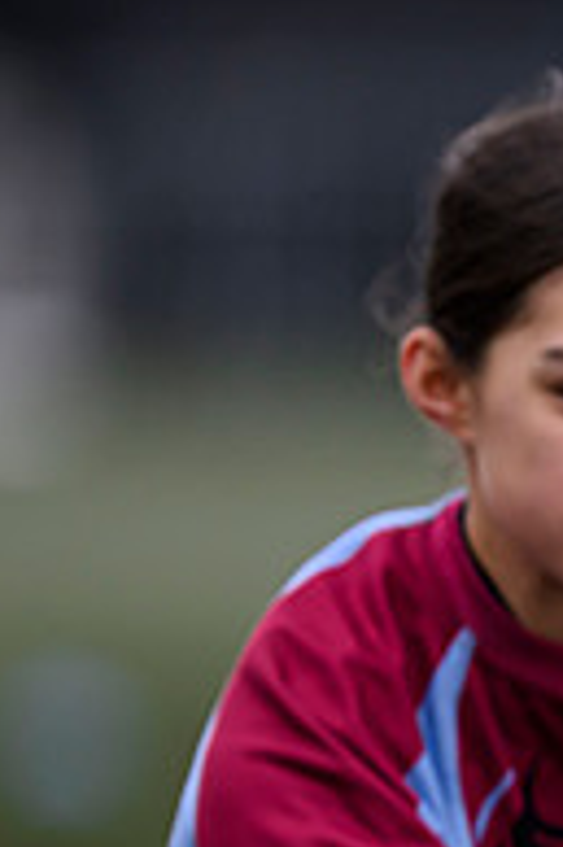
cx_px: 1292
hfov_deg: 1.0
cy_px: 791
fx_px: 31065
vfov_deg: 1.6
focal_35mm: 1322
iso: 500
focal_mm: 400
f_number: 3.5
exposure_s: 1/1600
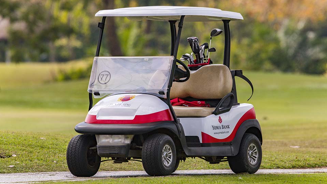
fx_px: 5921
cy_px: 85
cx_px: 164
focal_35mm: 683
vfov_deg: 1.8
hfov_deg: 3.2
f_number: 8
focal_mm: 650
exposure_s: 1/2500
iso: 640
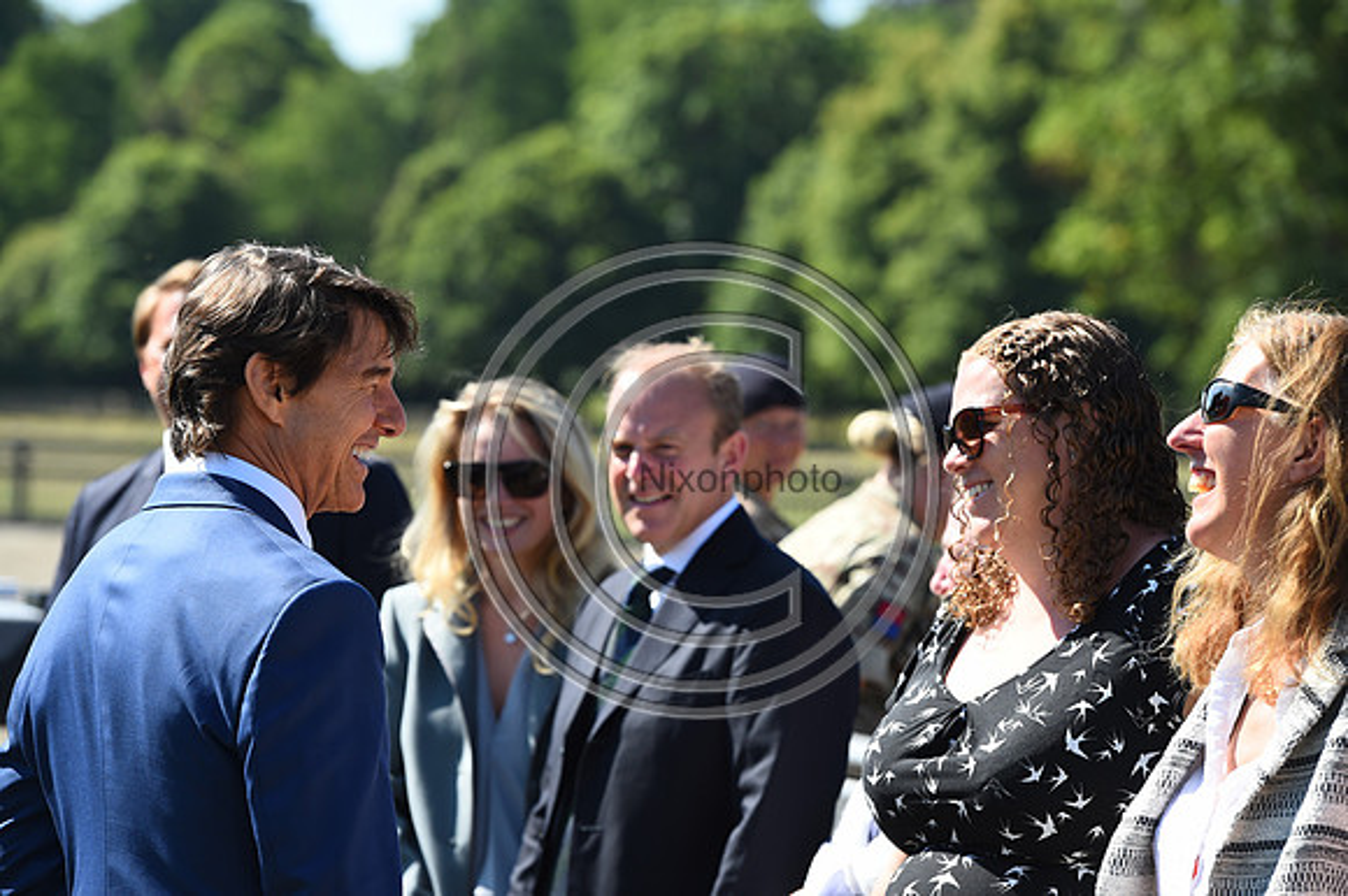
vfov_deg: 8.3
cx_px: 674
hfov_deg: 12.5
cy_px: 448
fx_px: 6175
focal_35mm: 165
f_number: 6.3
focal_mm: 165
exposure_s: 1/1250
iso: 500
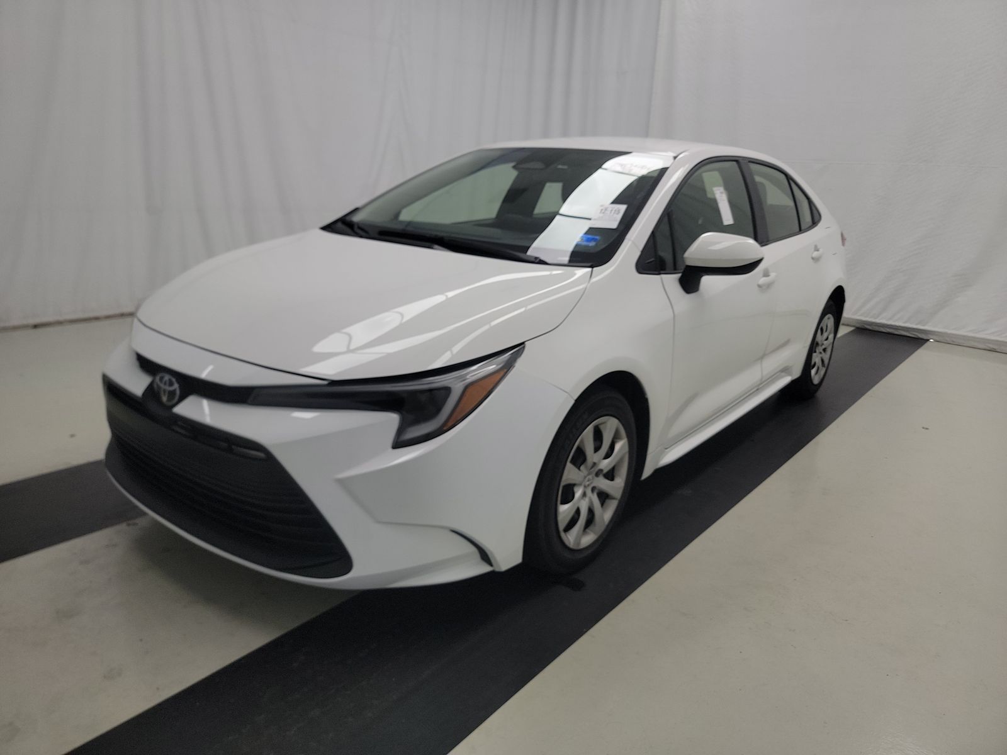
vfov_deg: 56.8
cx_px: 504
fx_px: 698
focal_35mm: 24
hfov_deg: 71.6
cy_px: 378
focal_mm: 6.7
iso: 108
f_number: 1.8
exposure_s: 1/59
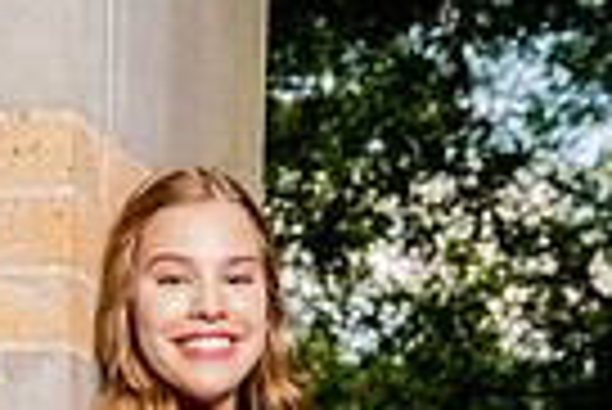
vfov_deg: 8.5
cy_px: 964
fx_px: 2536
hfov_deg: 13.8
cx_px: 256
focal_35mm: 149
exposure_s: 1/250
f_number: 5.6
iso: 200
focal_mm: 45
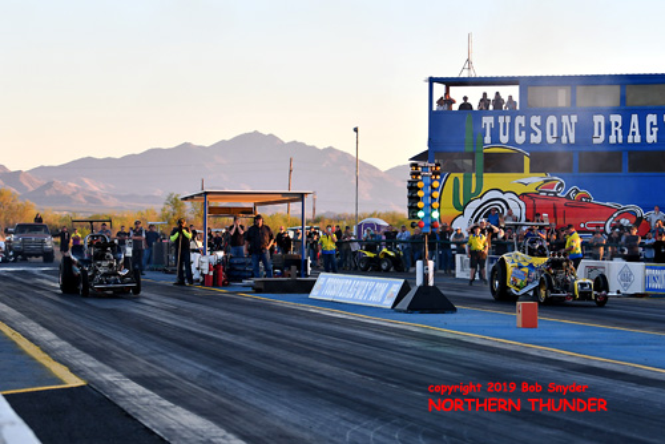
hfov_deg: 19.4
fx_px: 1941
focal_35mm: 105
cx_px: 332
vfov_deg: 13.1
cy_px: 222
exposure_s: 1/800
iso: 400
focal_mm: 70
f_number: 2.8
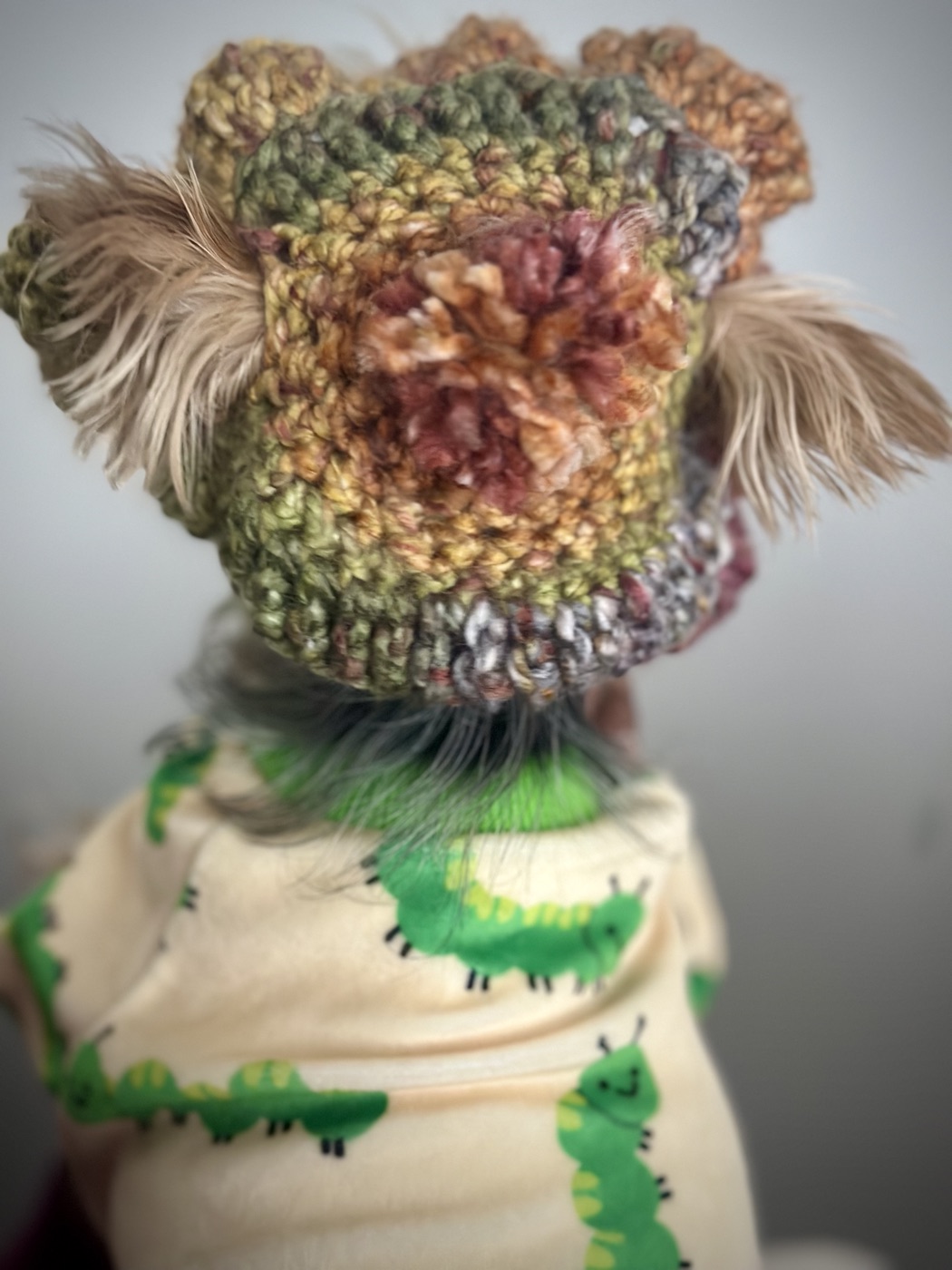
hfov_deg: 30.3
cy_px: 635
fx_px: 1760
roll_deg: +0.2
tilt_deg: -16.4
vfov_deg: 39.7
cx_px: 476
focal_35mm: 48
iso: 500
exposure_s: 1/40
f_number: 1.78
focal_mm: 6.86
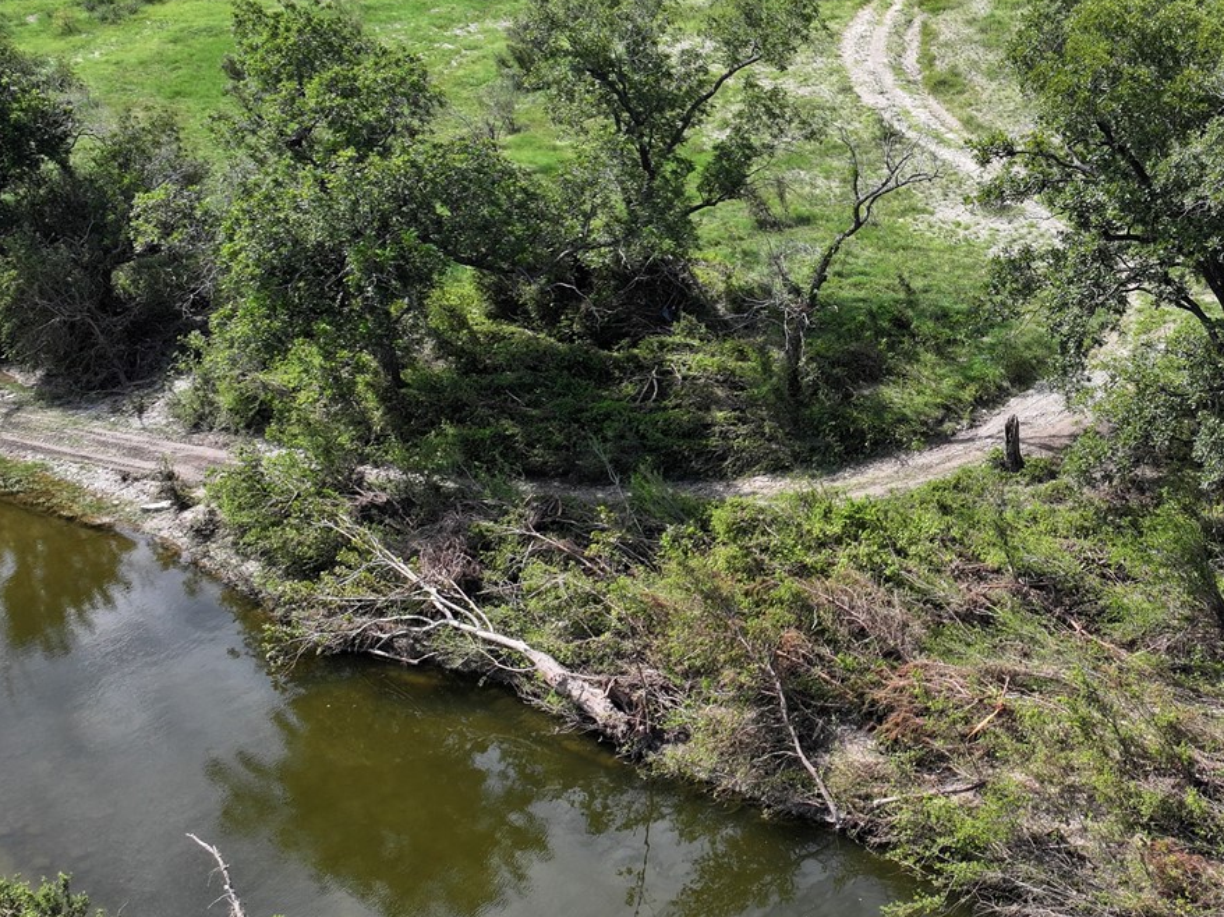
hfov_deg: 33.5
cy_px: 316
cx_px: 958
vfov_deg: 26.0
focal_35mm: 56
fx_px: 1980
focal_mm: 12.29
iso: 220
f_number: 2.8
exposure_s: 1/2000
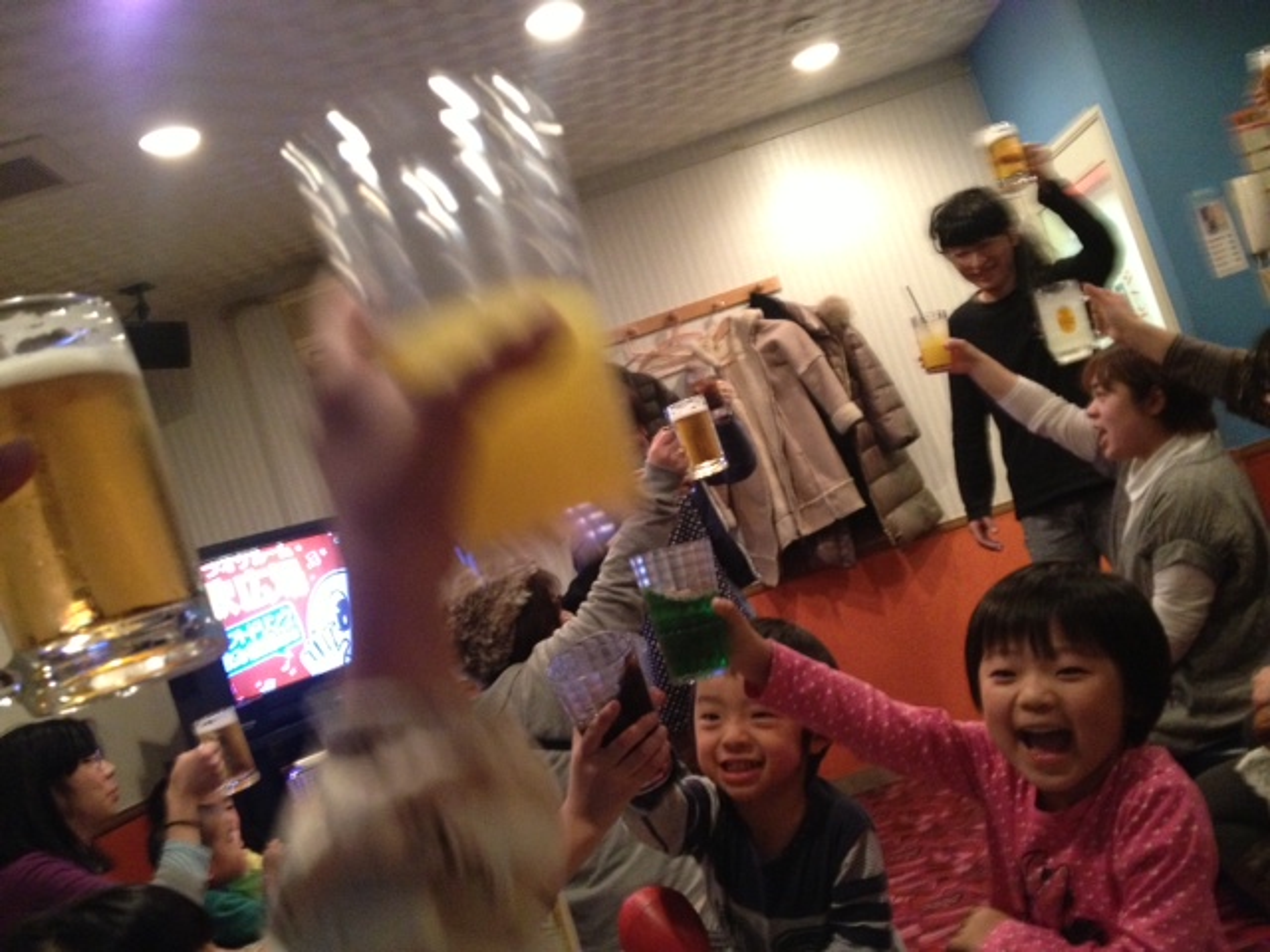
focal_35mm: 35
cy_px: 476
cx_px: 635
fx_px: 1284
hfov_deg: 52.6
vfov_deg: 40.7
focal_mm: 4.28
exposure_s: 1/20
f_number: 2.4
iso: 400
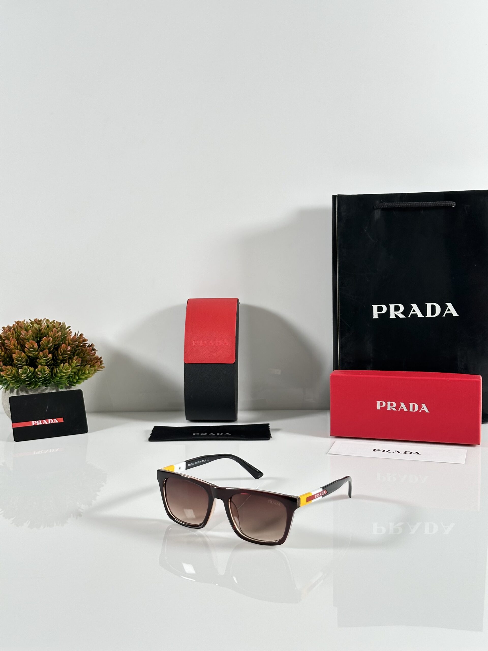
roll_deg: +0.5
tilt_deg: -8.1
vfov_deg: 39.7
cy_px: 326
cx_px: 244
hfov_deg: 30.3
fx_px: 902
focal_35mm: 48
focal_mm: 6.86
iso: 100
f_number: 1.78
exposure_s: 1/100
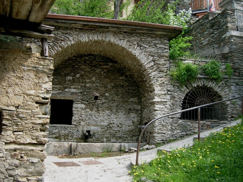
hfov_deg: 52.6
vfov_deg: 40.7
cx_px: 122
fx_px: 246
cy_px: 91
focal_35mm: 35
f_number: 2.8
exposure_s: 1/242
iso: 50
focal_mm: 5.4
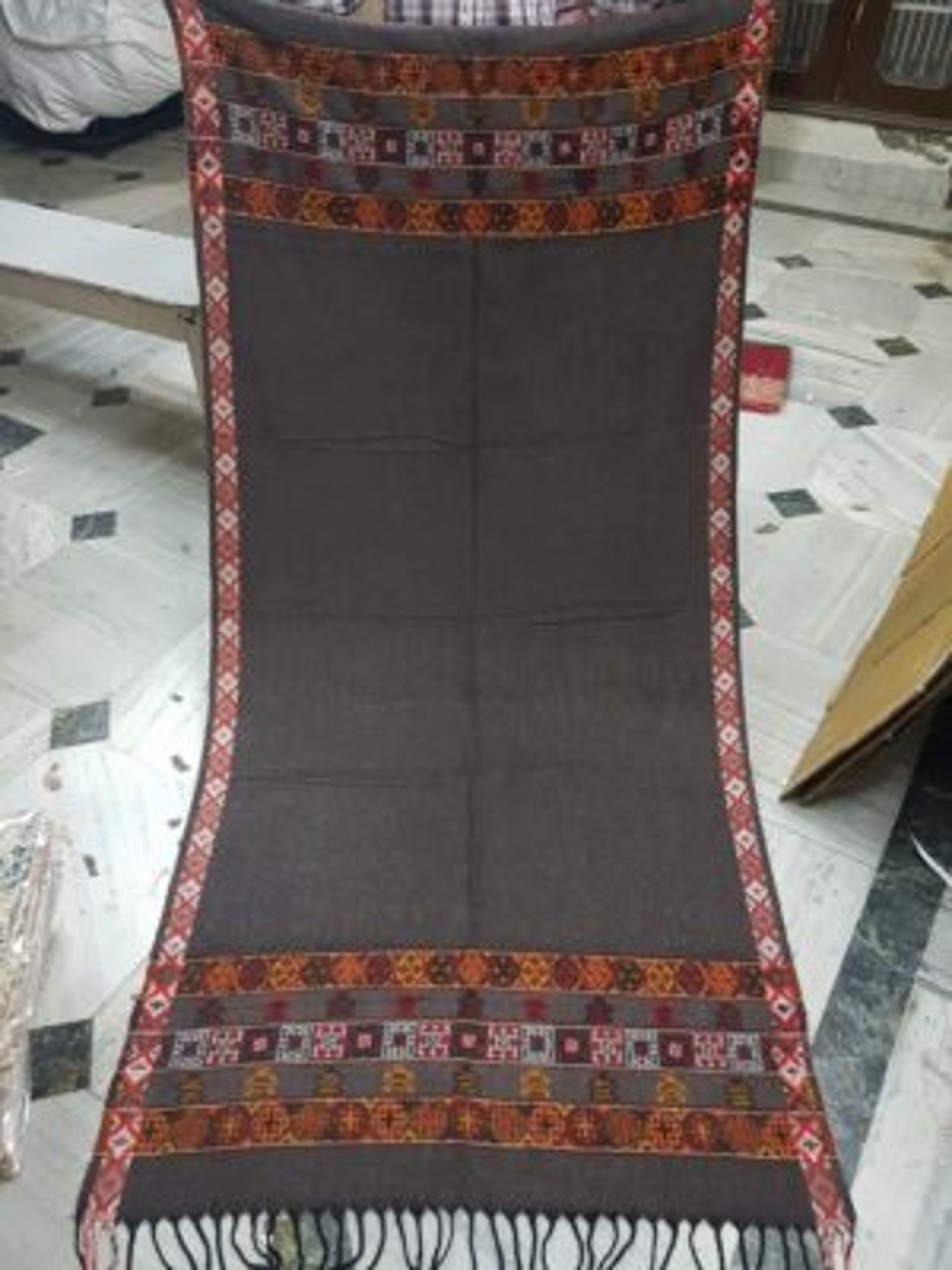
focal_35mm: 26
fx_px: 953
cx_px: 476
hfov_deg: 53.1
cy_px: 635
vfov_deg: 67.3
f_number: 1.7
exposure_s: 1/10
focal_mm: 4.2
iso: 320
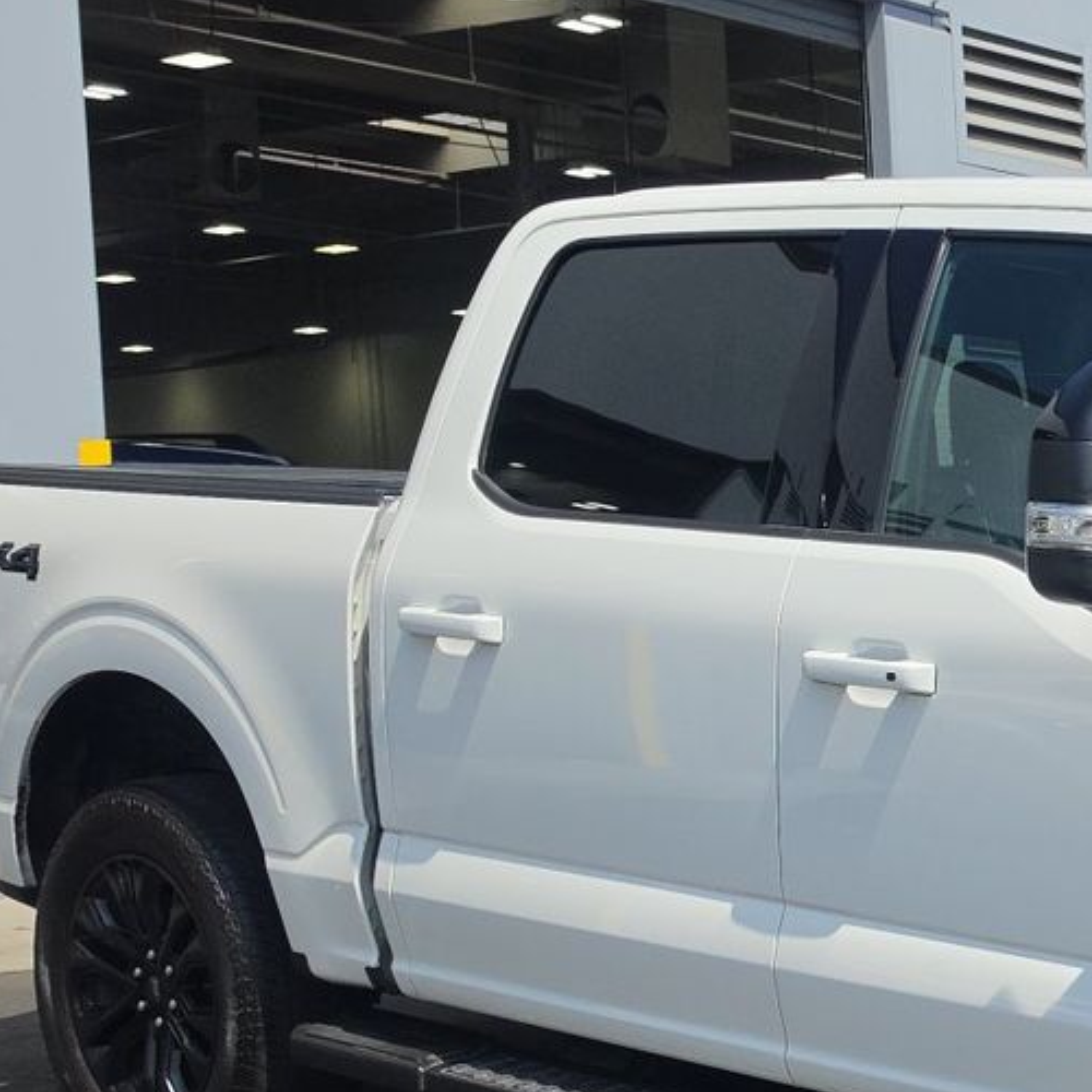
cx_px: 1481
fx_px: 2320
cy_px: 804
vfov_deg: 26.2
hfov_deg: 23.0
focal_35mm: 65
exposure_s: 1/7940
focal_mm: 6.5
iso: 54
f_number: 1.4
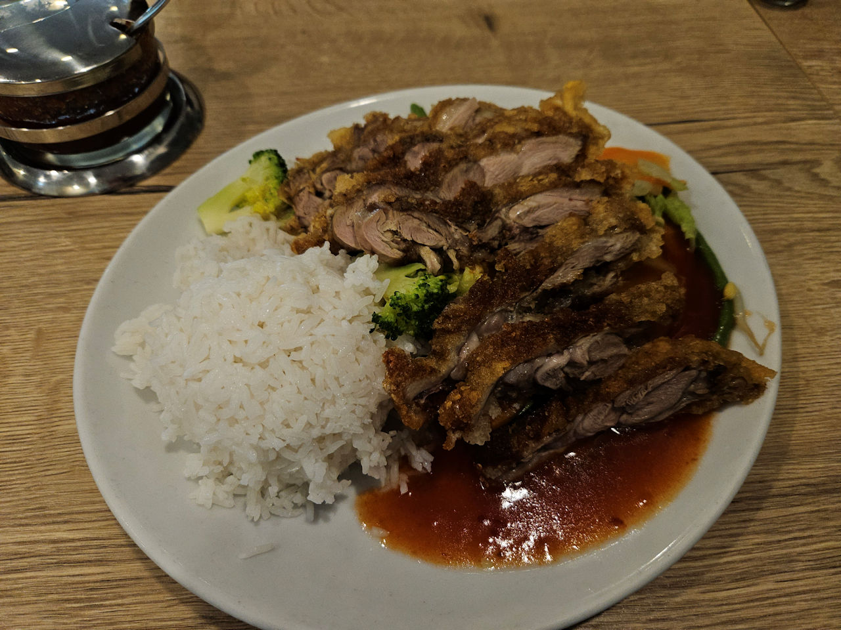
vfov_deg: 58.9
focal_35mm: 23
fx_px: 559
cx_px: 420
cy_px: 315
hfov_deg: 73.9
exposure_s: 1/20
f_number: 1.8
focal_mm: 5.4
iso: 160
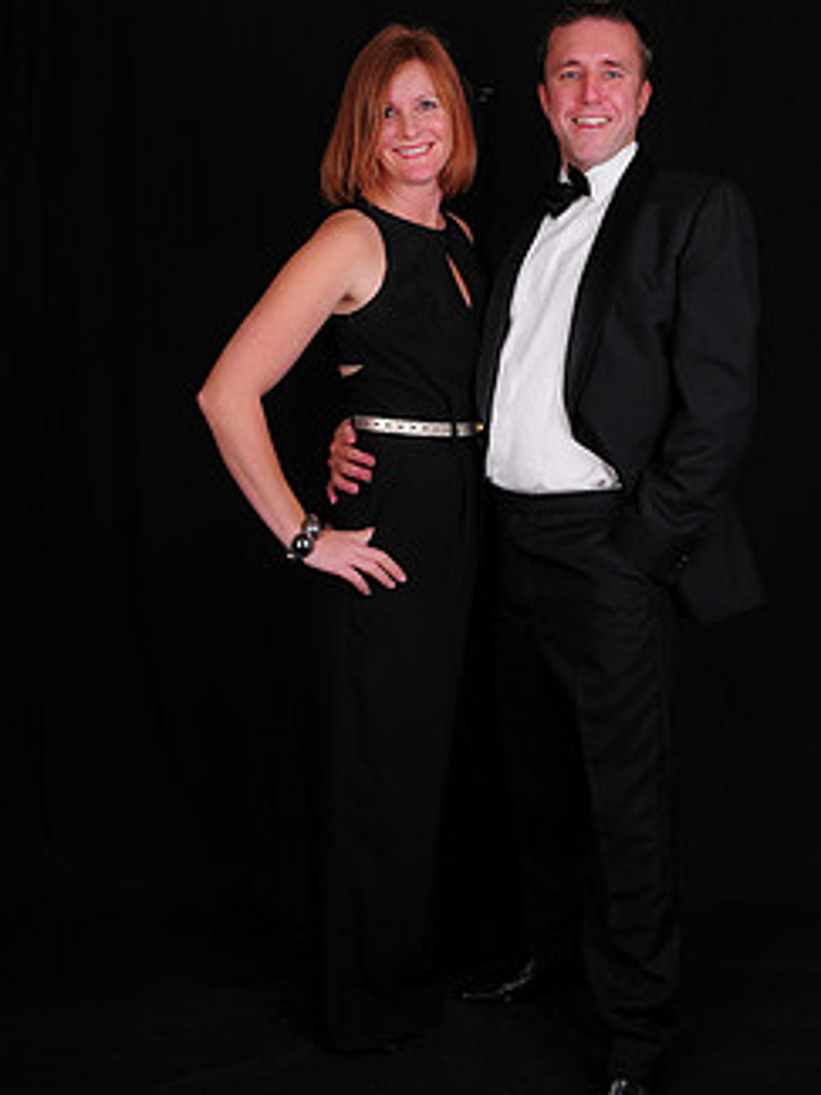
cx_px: 495
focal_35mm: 36
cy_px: 544
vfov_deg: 51.4
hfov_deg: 39.5
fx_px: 1138
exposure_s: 1/125
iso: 200
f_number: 8
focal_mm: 18
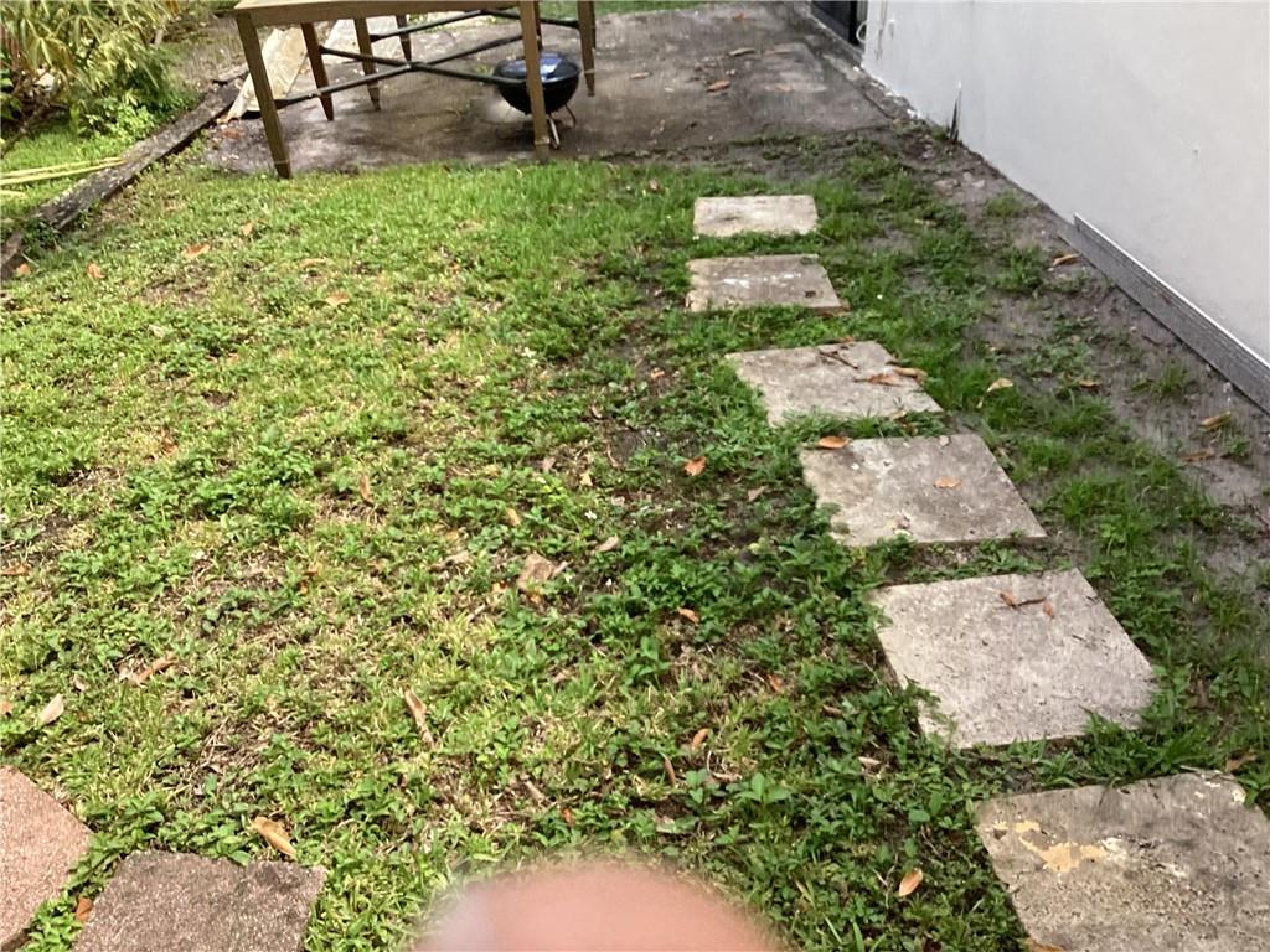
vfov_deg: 45.4
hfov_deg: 58.4
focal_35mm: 31
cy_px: 476
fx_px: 1137
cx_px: 635
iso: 25
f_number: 2.4
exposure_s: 1/219
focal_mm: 3.3
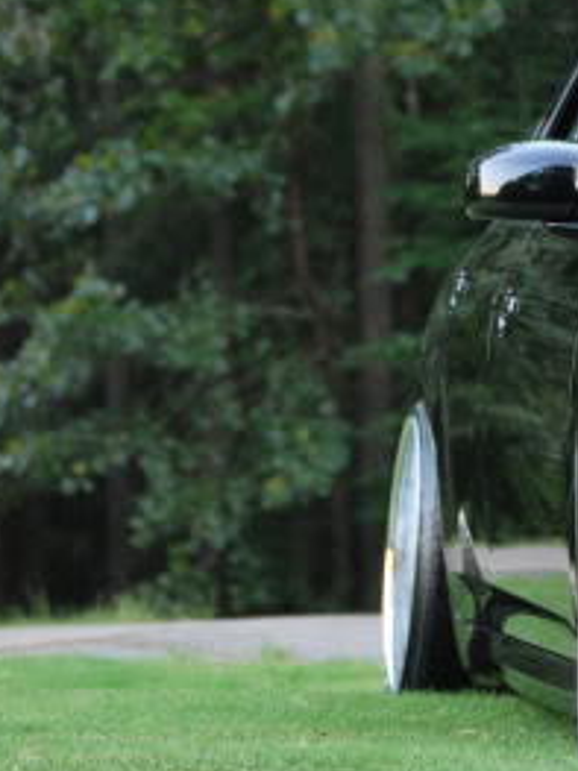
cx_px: 635
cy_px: 378
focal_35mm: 246
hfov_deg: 6.0
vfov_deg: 8.1
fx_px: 5481
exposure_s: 1/50
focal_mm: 70
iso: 800
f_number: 4.5
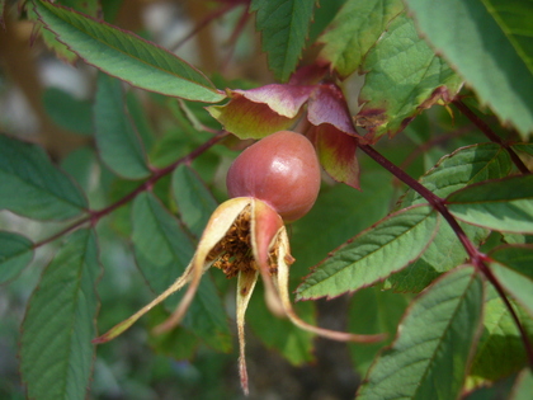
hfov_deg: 52.6
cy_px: 200
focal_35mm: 35
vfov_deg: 40.7
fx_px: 539
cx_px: 266
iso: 80
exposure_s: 1/320
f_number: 2.8
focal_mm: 5.8
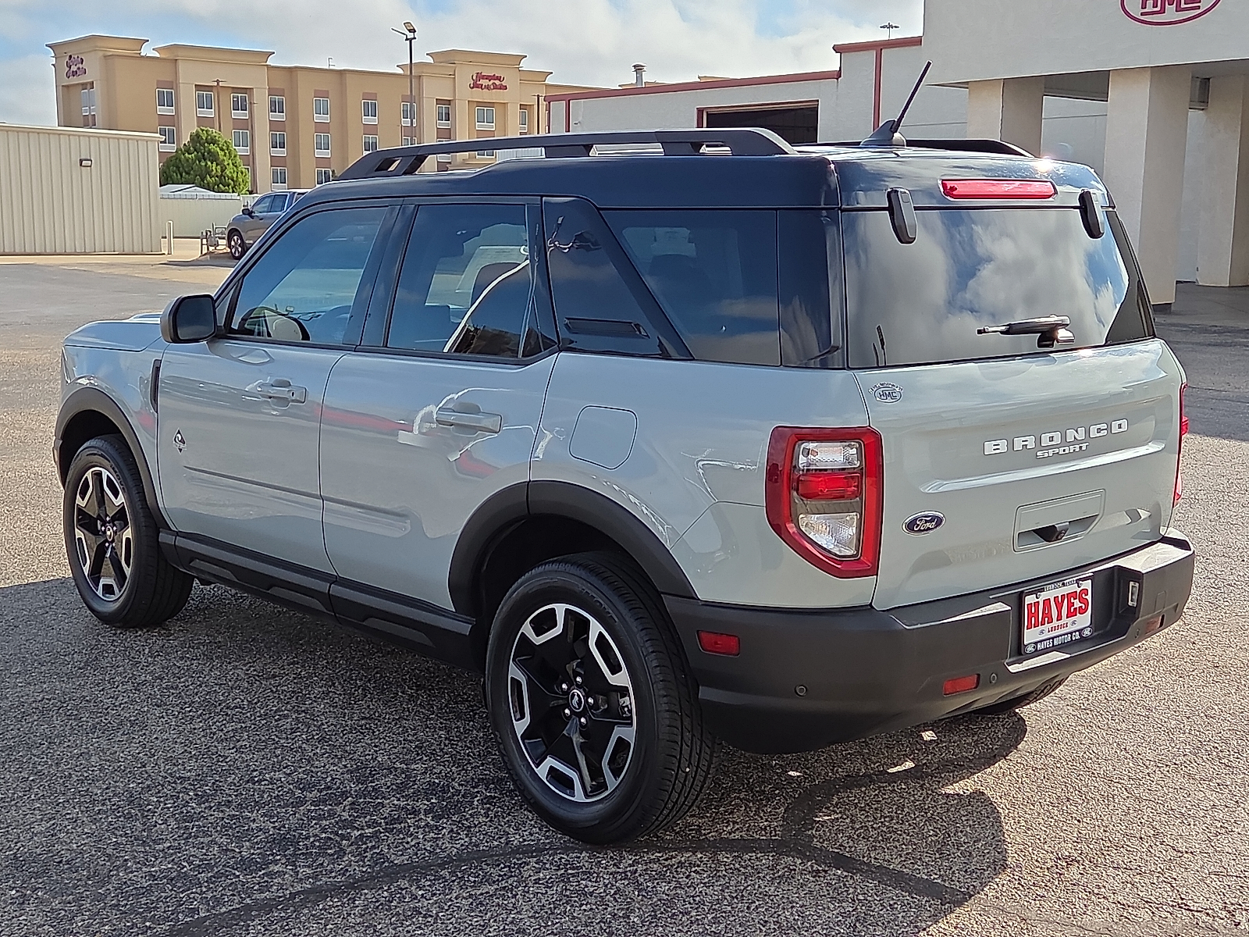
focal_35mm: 44
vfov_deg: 32.9
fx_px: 1588
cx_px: 624
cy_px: 468
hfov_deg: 42.9
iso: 25
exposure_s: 1/1429
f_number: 1.8
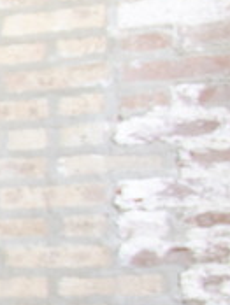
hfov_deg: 5.2
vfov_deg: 14.4
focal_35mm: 134
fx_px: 1184
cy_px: 331
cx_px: -1154
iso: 100
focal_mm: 10
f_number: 5.6
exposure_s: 1/4
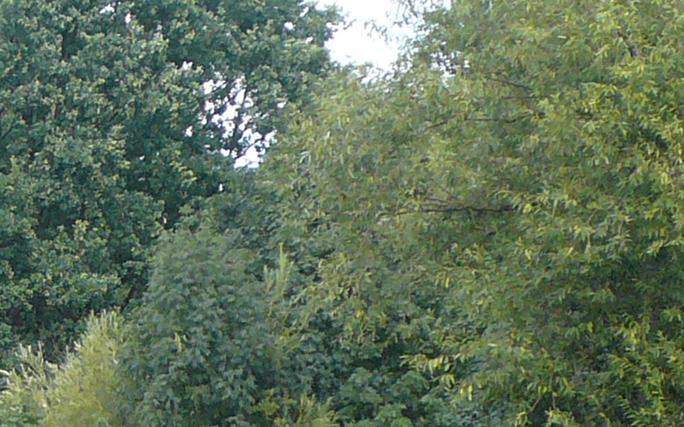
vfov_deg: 5.8
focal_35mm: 225
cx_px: -188
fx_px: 4194
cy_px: 621
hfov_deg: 9.2
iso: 100
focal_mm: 8.8
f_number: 3.8
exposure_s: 1/160
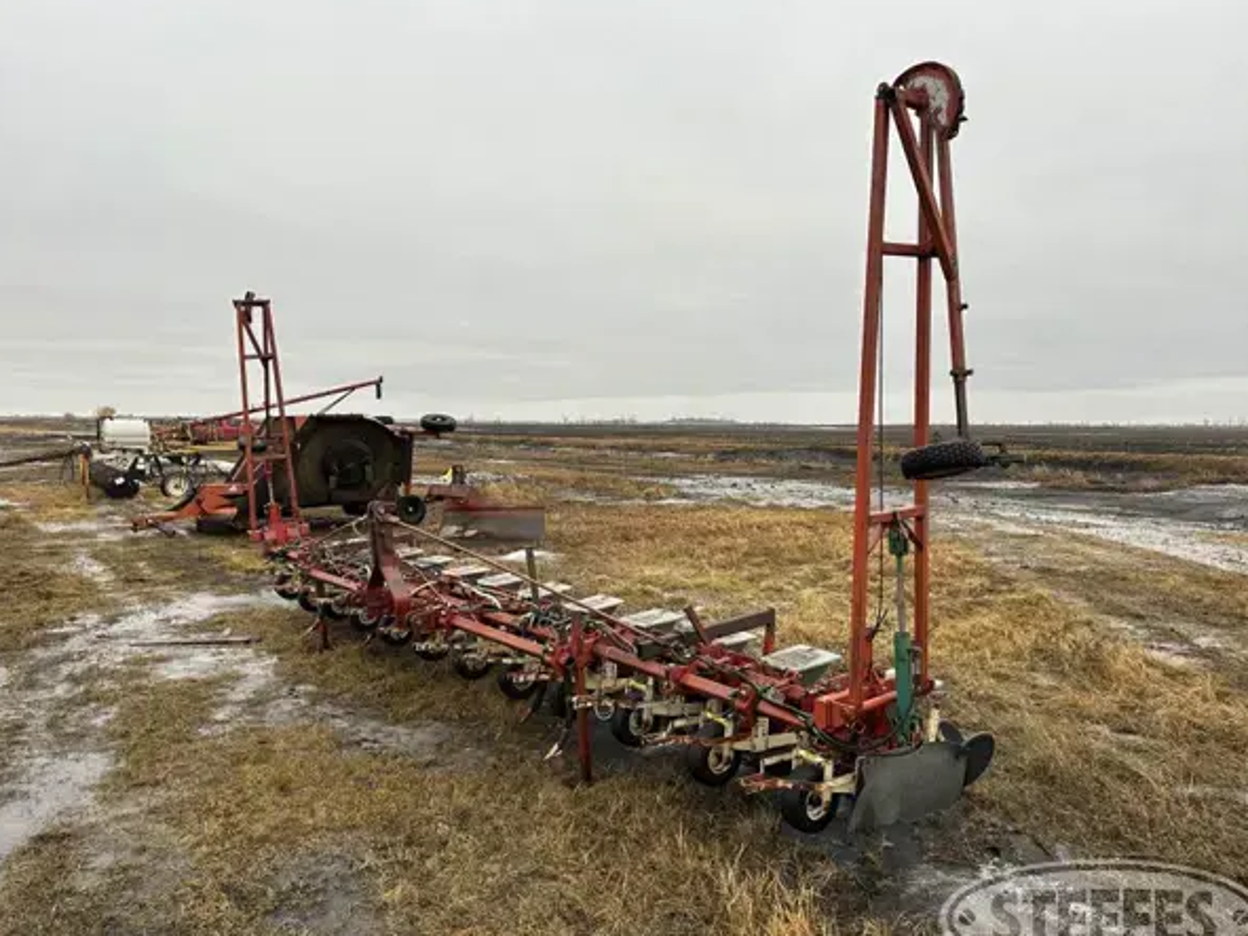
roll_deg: +0.1
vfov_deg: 53.0
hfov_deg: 67.3
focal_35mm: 26
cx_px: 638
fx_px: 937
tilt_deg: -2.2
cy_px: 497
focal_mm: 6.86
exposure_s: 1/718
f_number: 1.78
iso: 80
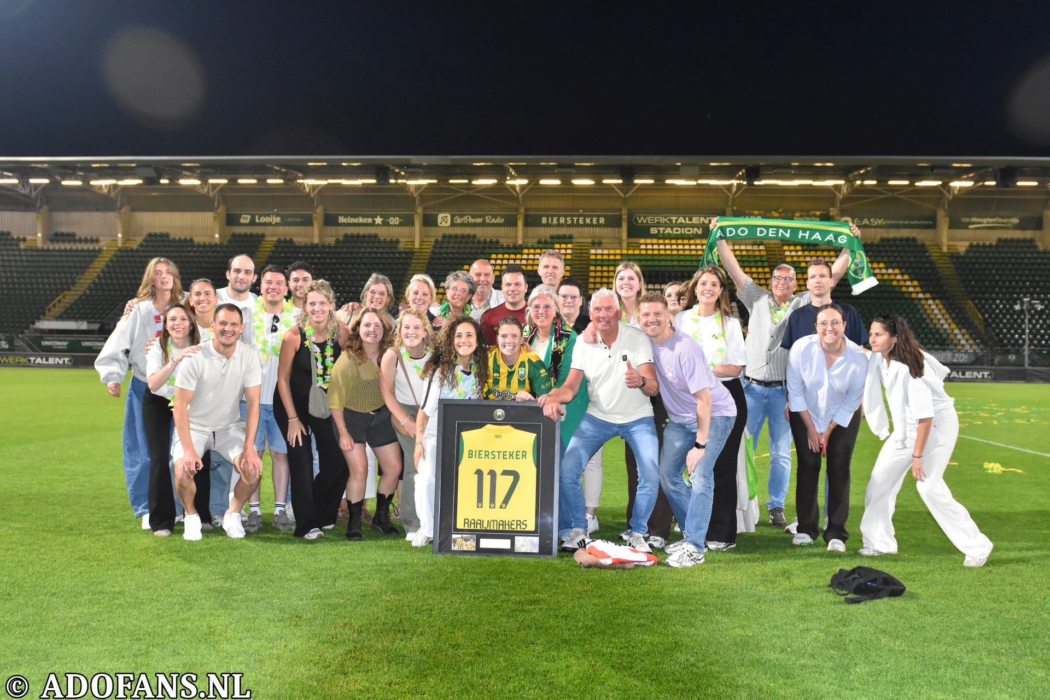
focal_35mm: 36
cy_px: 350
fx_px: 1050
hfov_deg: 53.1
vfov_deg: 36.9
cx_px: 525
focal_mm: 24
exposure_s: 1/250
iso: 2500
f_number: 3.5
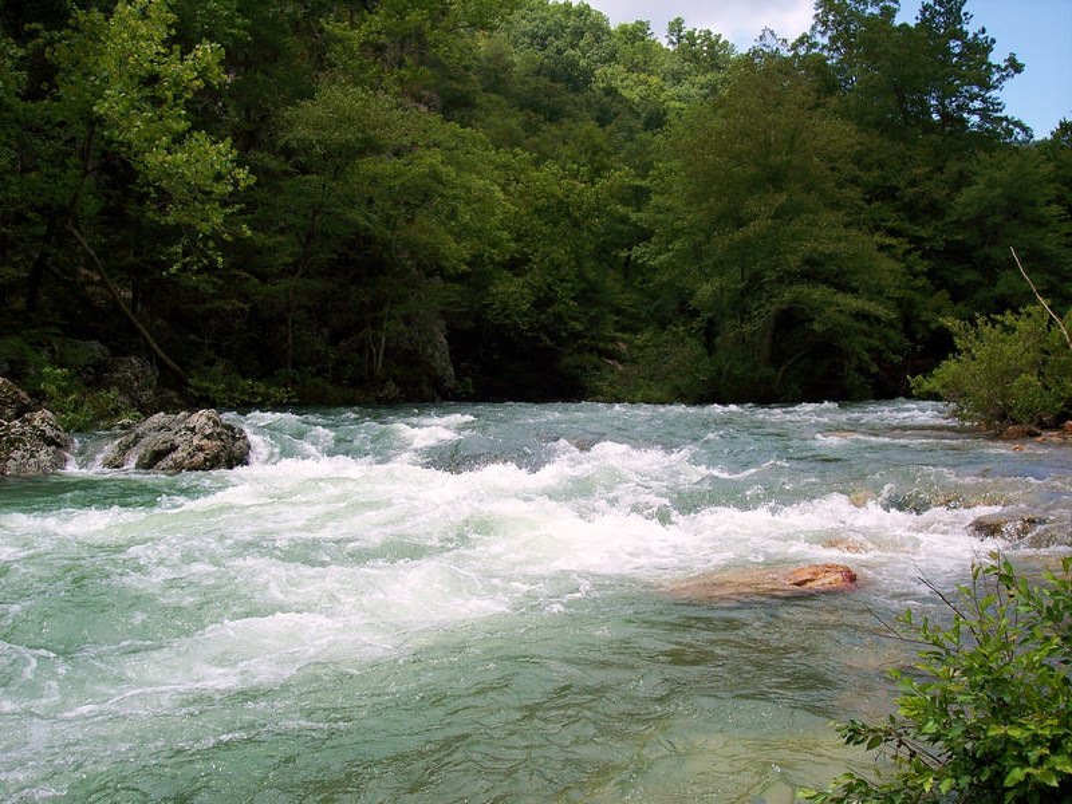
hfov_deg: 47.9
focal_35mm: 39
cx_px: 536
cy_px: 402
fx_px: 1208
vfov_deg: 36.8
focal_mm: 8
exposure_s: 1/500
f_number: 4
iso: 100
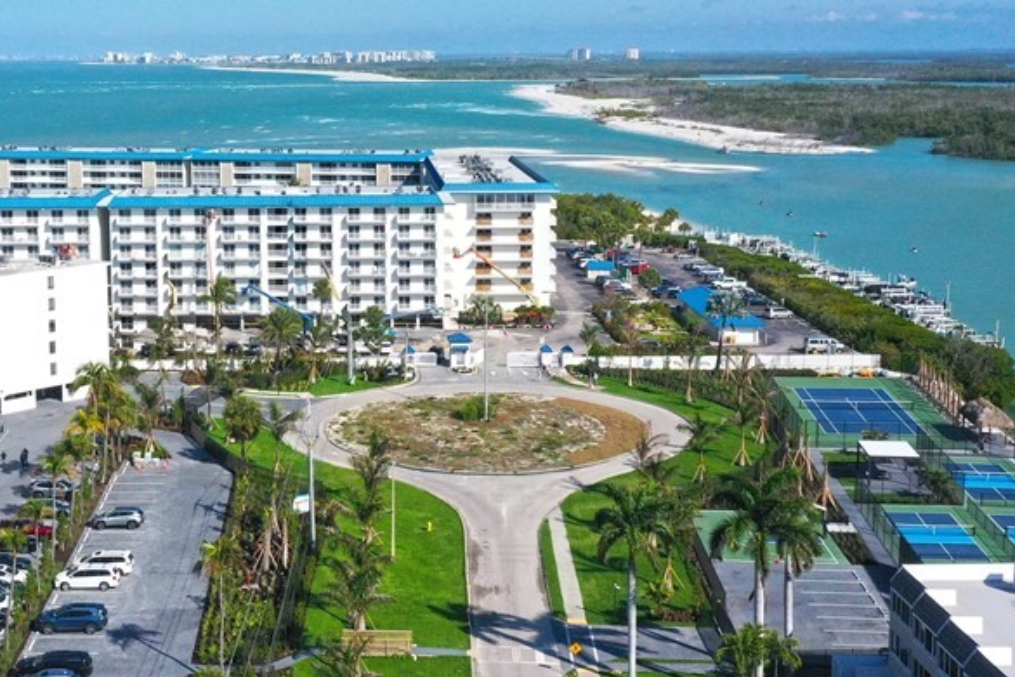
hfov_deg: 37.8
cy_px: 234
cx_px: 340
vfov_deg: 25.9
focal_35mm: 52
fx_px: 1466
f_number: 8
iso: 400
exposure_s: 1/1250
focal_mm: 10.26
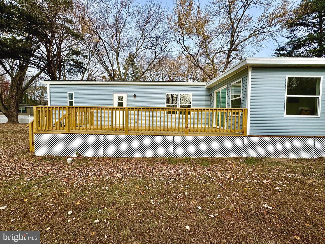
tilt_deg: -2.7
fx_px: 131
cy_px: 122
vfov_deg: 85.7
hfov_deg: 102.1
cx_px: 162
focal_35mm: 14
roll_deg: -1.3
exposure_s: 1/1506
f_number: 2.2
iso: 40
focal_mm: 2.22
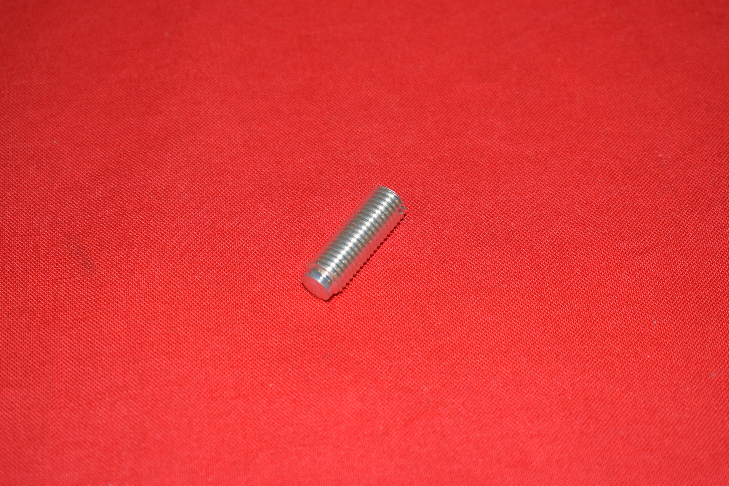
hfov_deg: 24.6
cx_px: 364
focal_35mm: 82
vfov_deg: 16.6
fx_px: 1671
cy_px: 243
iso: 1250
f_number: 5.6
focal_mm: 55
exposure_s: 1/200
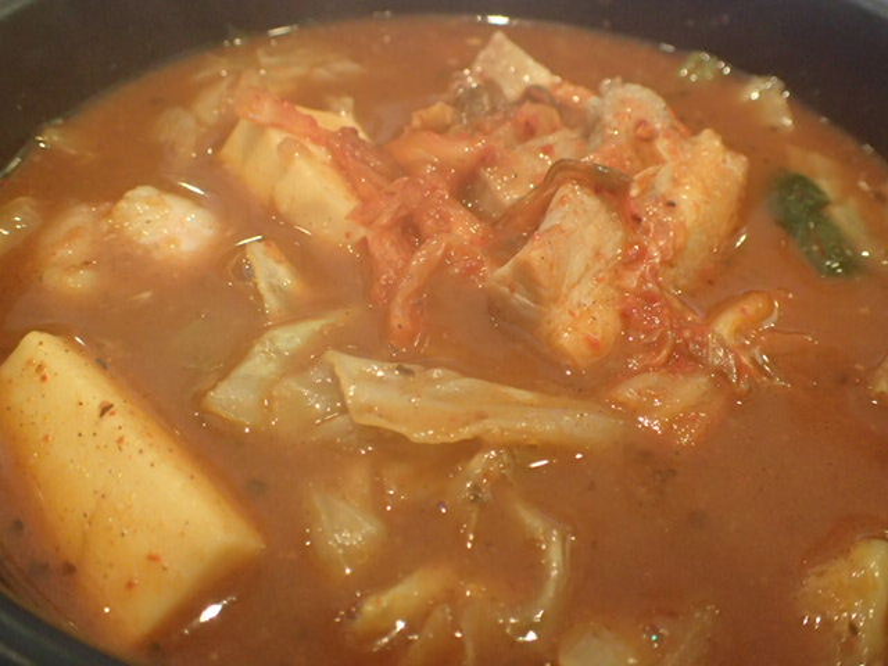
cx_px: 444
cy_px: 333
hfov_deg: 60.0
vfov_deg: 46.8
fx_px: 770
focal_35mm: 30
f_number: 2.3
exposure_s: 1/100
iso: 800
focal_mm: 5.5
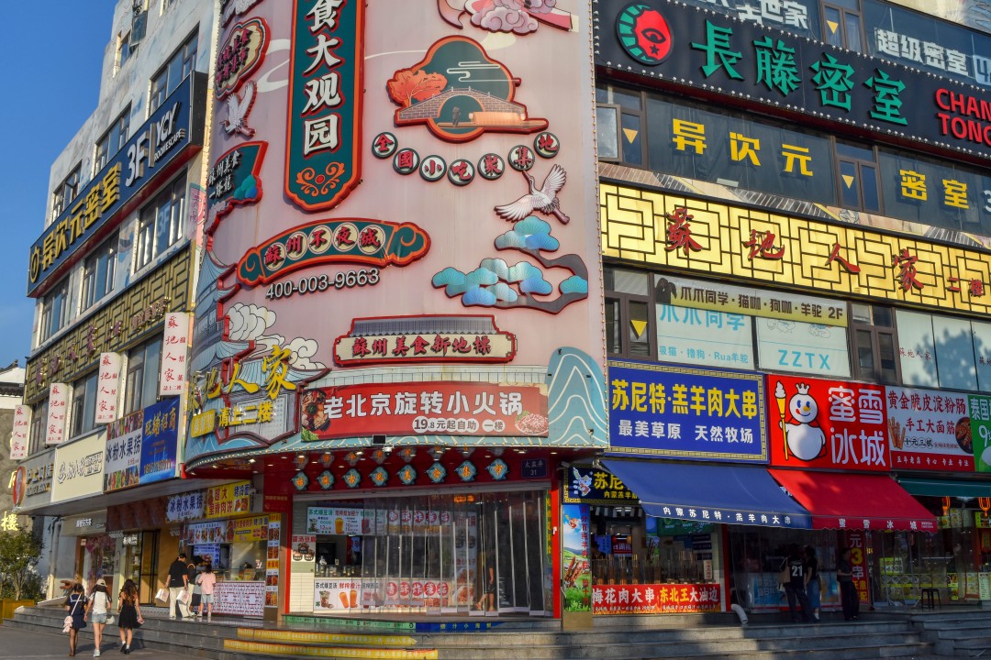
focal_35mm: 36
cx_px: 496
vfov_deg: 36.9
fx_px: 991
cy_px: 330
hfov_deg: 53.1
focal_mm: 24
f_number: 6.7
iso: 400
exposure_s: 1/2000
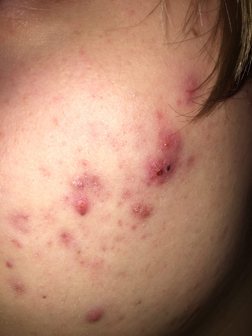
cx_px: 126
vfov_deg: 61.7
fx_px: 281
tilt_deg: +2.9
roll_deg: -7.9
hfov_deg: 48.2
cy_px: 168
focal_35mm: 29
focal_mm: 4.15
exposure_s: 1/427
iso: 25
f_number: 2.2
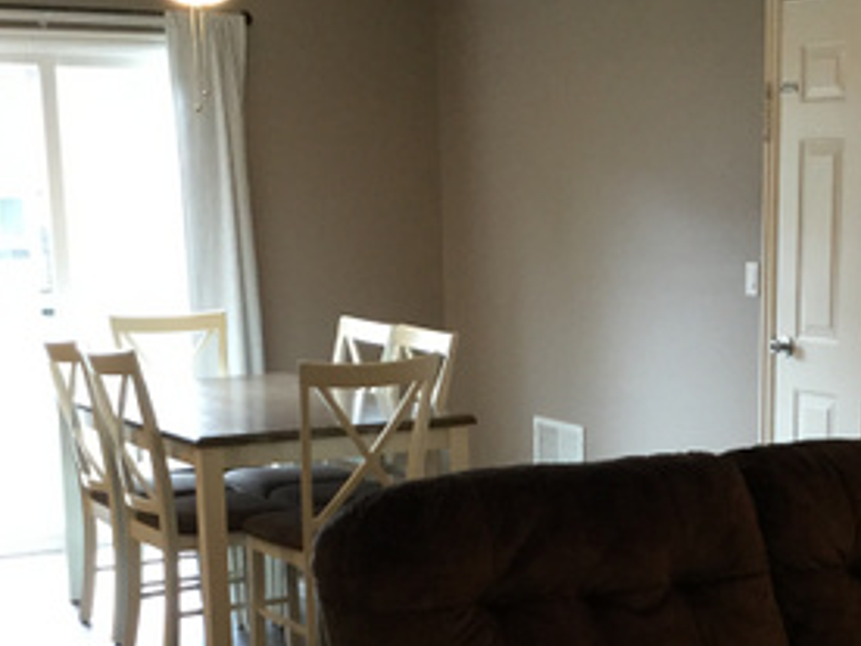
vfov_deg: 20.1
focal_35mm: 72
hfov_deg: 26.8
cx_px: 596
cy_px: 574
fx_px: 1791
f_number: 2.4
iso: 80
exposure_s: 1/30
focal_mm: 3.3
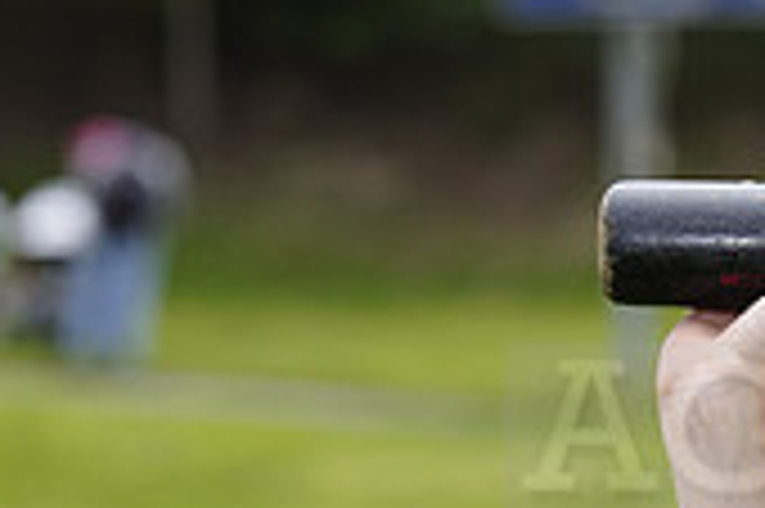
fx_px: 11443
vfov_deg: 2.5
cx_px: 1260
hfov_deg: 3.8
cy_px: 402
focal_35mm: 539
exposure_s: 1/250
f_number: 6.3
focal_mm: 158
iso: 100
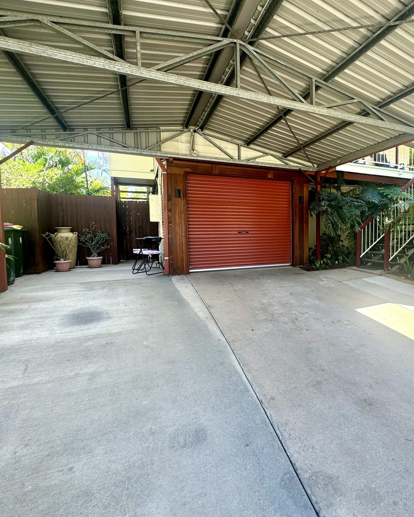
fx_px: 291
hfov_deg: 68.1
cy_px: 248
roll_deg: +1.0
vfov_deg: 83.2
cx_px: 288
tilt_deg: -3.2
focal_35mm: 19
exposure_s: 1/116
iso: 40
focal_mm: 2.22
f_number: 2.2
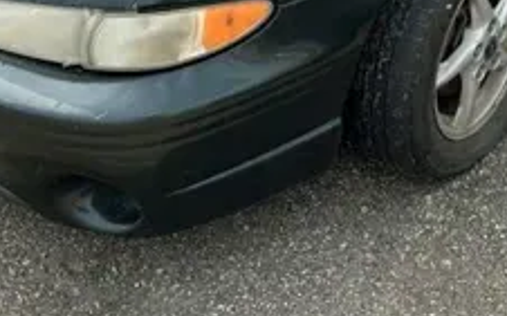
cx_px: 431
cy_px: -143
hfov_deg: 27.8
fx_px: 994
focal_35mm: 72
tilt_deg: -16.2
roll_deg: -2.5
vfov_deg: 16.6
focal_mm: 6.86
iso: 80
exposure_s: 1/2525
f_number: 1.78
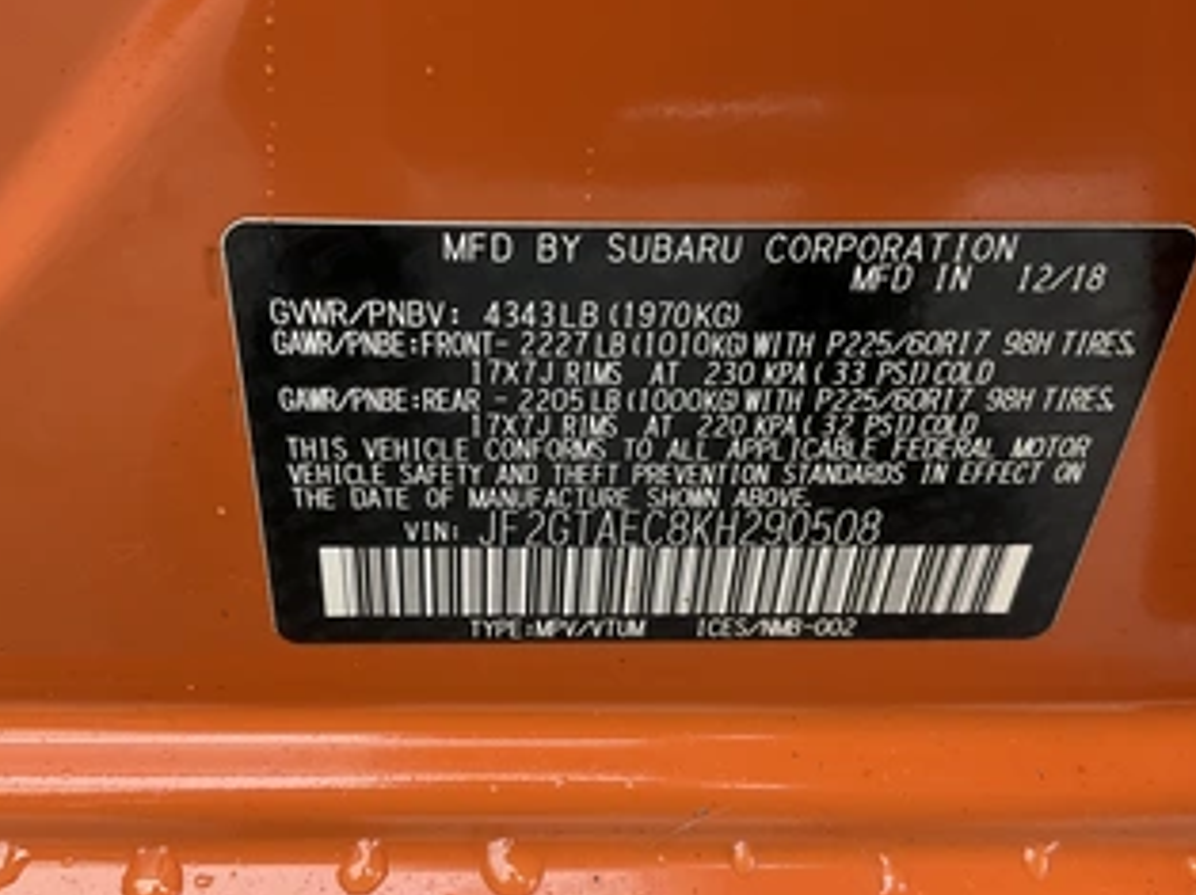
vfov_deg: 38.6
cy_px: 495
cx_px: 548
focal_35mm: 37
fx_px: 1277
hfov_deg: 50.1
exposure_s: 1/84
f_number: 1.8
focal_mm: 3
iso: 64
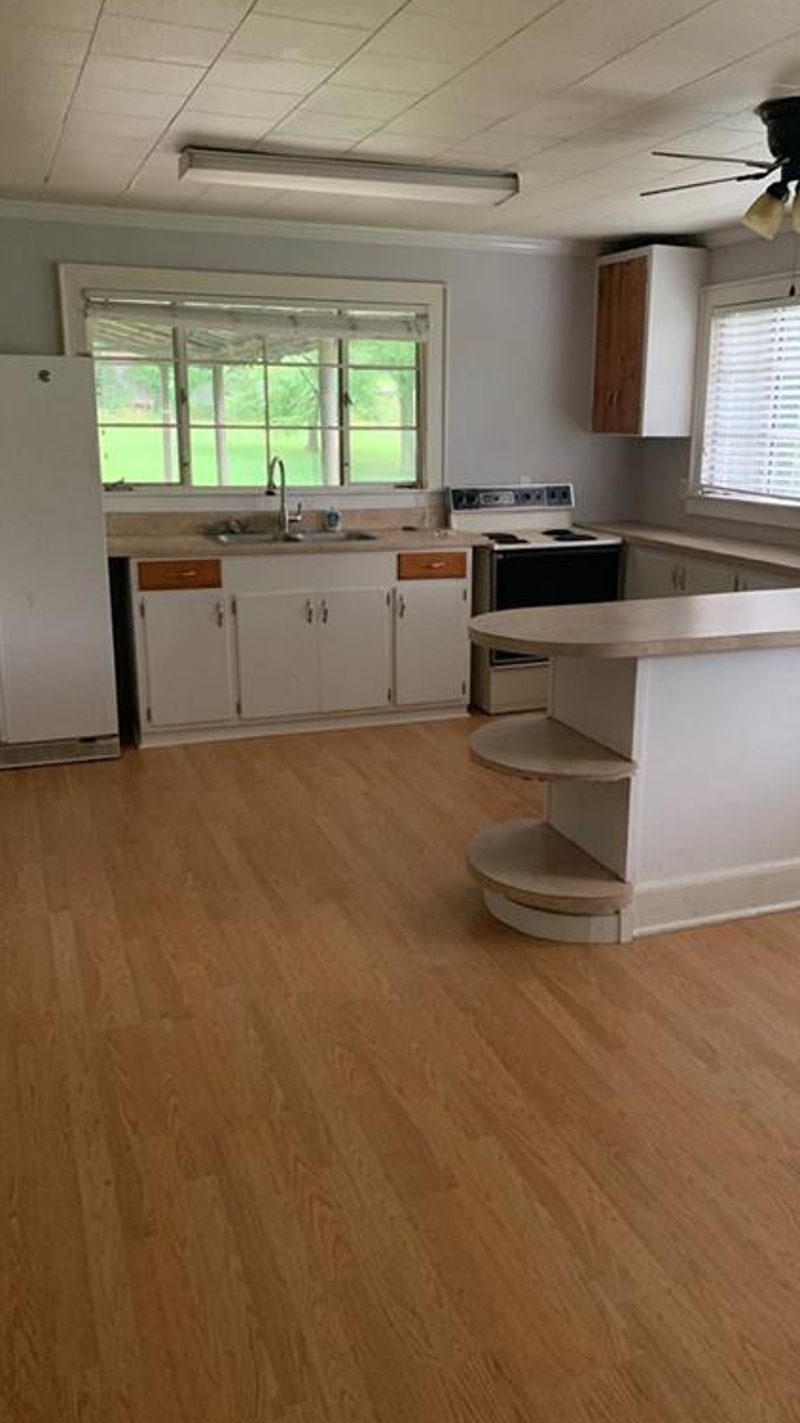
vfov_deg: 66.1
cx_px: 451
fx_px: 1093
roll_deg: -0.7
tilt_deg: -12.7
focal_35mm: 29
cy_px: 704
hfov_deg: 40.1
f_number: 1.8
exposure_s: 1/38
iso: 400
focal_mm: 4.25
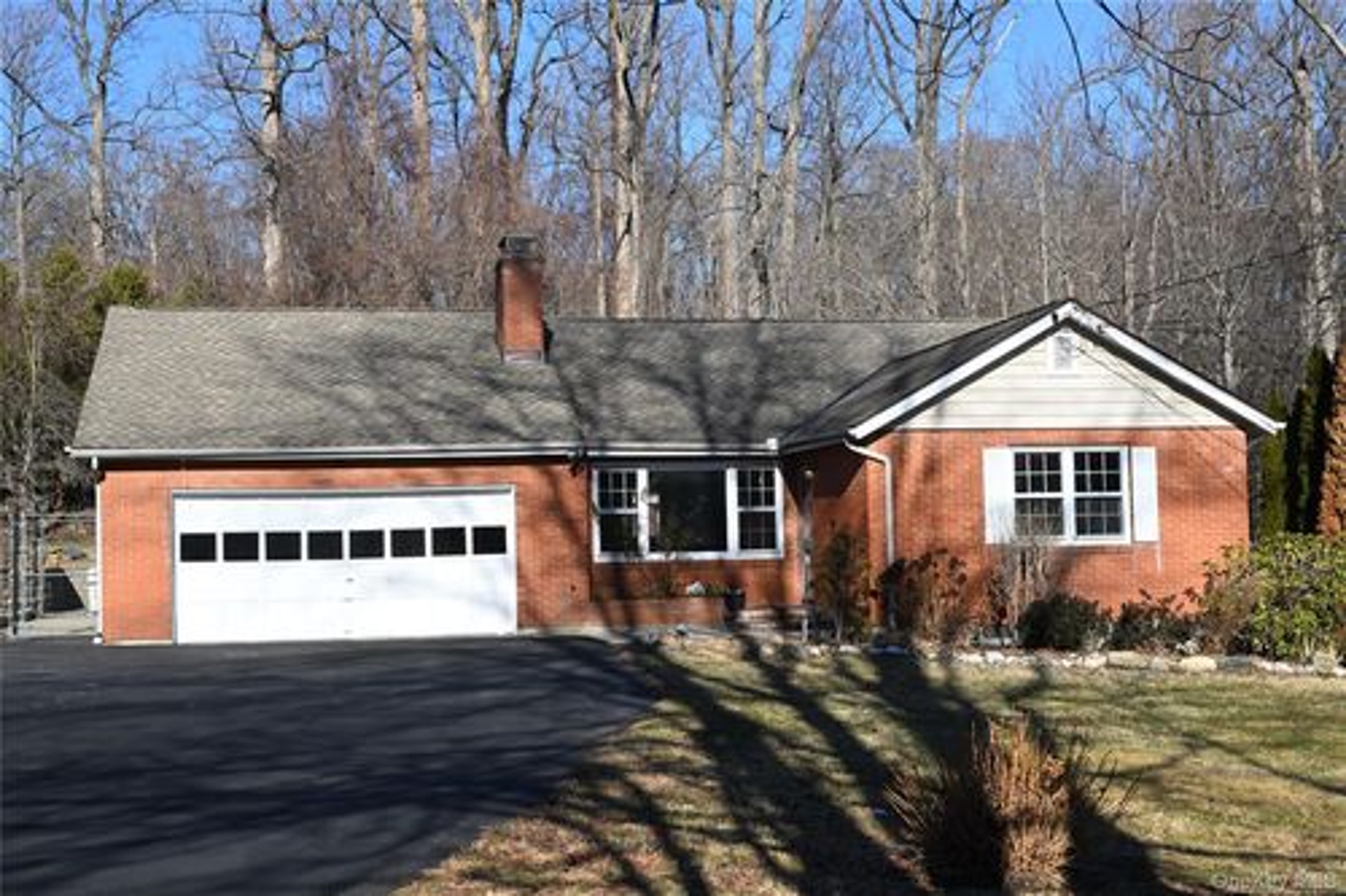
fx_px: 1869
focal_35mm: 50
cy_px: 448
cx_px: 673
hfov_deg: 39.6
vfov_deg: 27.0
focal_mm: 50
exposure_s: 1/800
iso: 800
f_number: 10
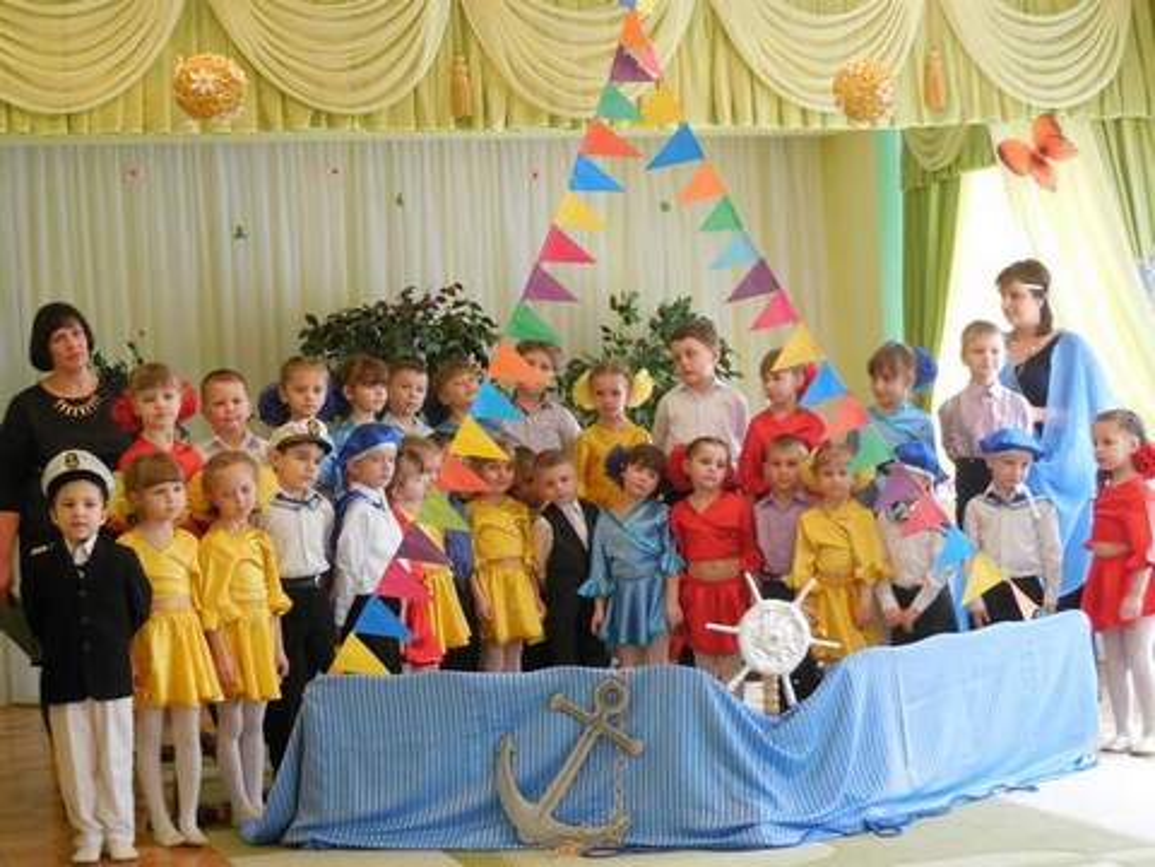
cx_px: 578
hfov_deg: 27.4
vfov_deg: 20.7
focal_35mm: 71
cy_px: 434
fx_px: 2369
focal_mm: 12.6
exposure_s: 1/30
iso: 640
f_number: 4.4
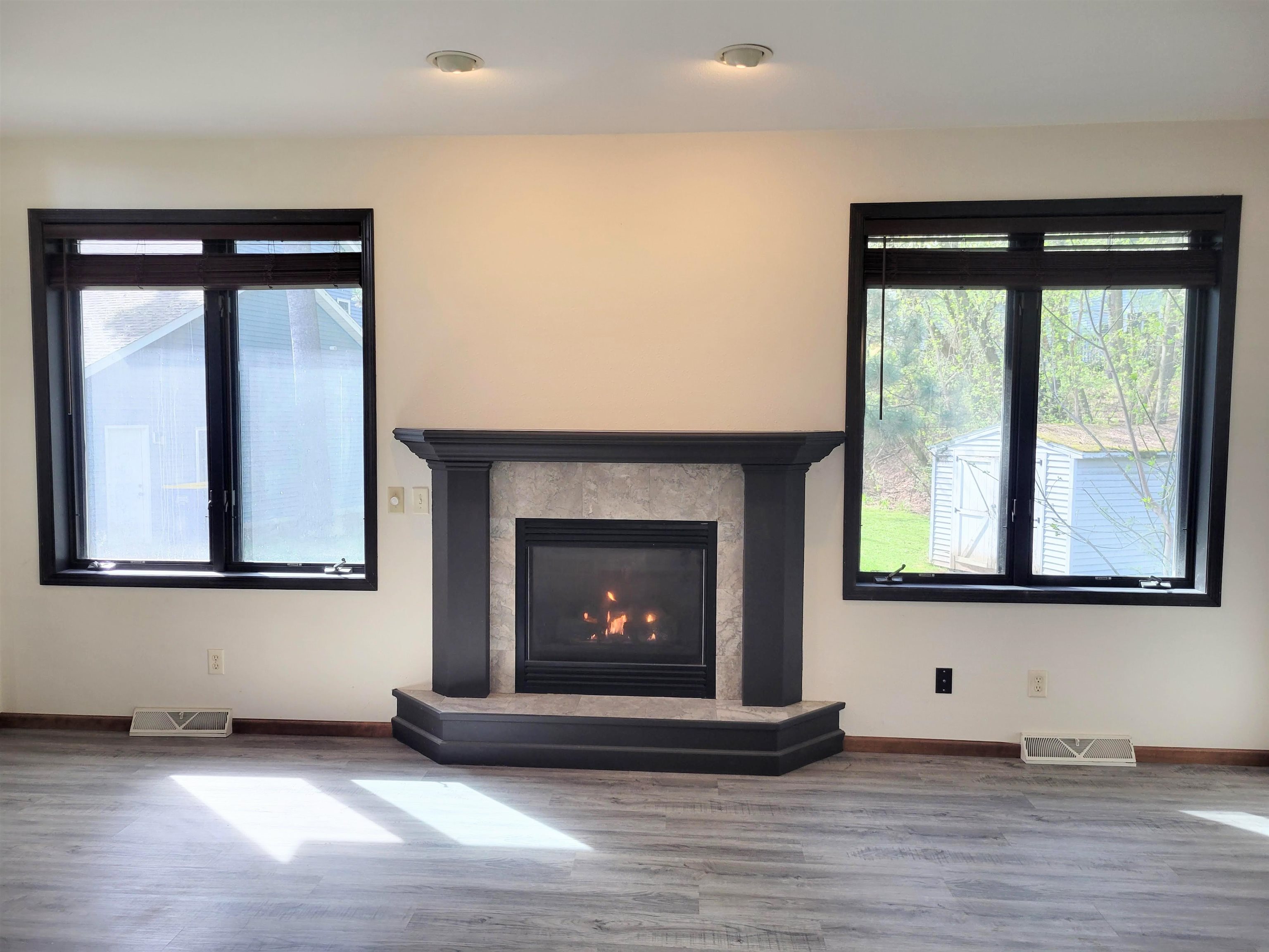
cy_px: 476
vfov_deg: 53.1
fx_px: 953
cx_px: 634
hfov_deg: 67.3
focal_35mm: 26
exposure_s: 1/120
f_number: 1.8
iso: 100
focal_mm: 5.4
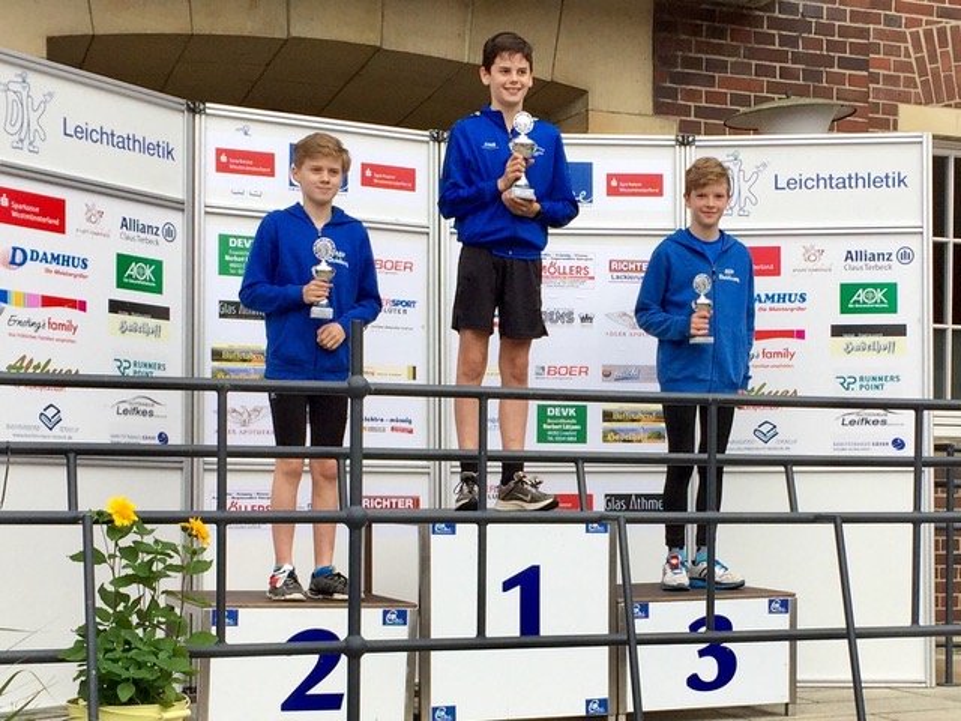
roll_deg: -1.6
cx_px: 480
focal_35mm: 29
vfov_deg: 48.2
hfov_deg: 61.7
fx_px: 805
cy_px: 360
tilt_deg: -2.0
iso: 32
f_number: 2.2
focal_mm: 4.15
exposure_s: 1/573
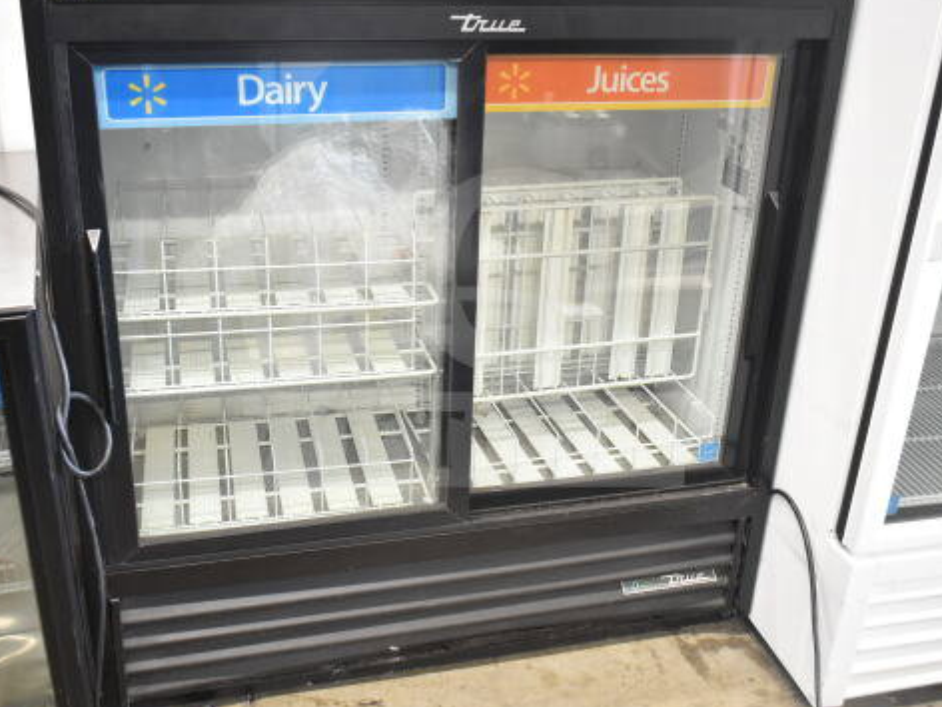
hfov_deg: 45.8
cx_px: 459
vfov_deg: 35.1
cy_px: 329
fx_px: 1116
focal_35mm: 41
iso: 2000
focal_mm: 22
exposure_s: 1/30
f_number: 3.8
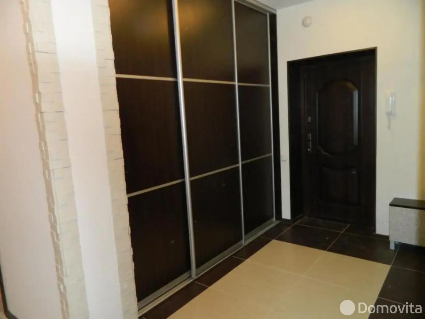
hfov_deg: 69.4
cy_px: 160
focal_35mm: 25
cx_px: 212
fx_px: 307
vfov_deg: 54.9
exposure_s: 1/30
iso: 200
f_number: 3.1
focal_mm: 4.5
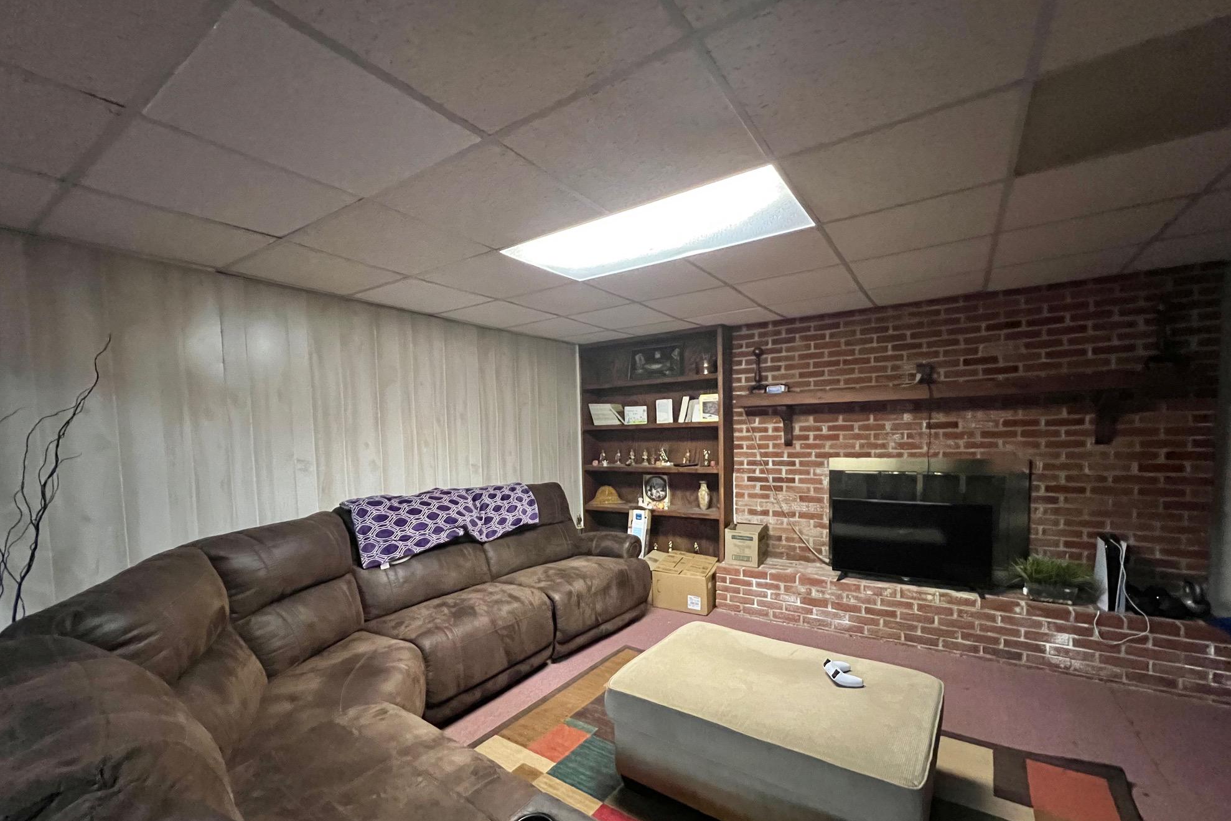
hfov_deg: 104.2
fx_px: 479
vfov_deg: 80.8
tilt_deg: -4.1
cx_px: 607
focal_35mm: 14
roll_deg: +1.1
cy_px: 466
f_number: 1.8
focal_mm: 1.57
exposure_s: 1/30
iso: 1000
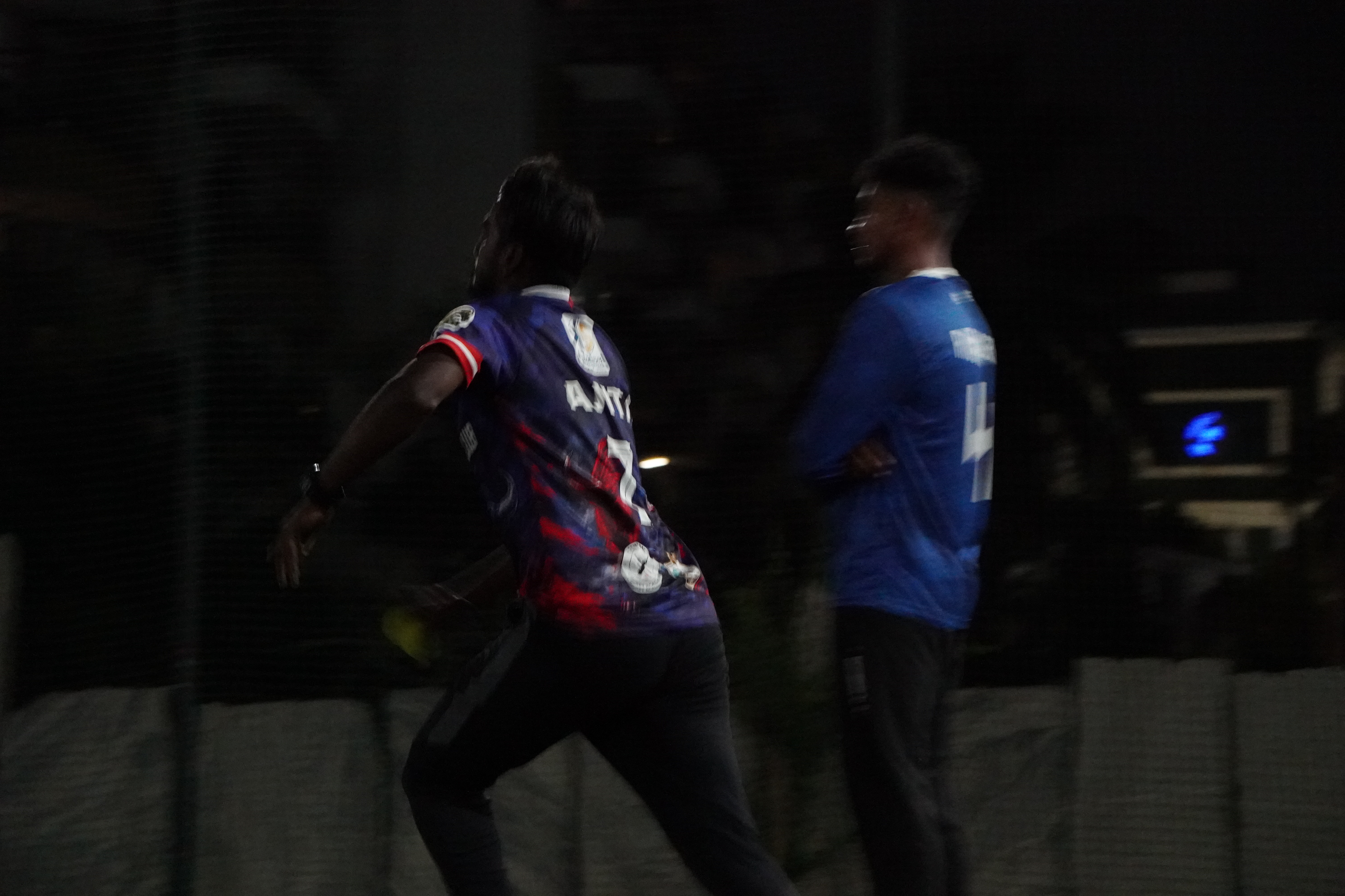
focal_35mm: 117
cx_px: 672
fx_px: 4371
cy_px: 448
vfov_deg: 11.7
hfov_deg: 17.5
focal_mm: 78
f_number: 5.6
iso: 8000
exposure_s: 1/125
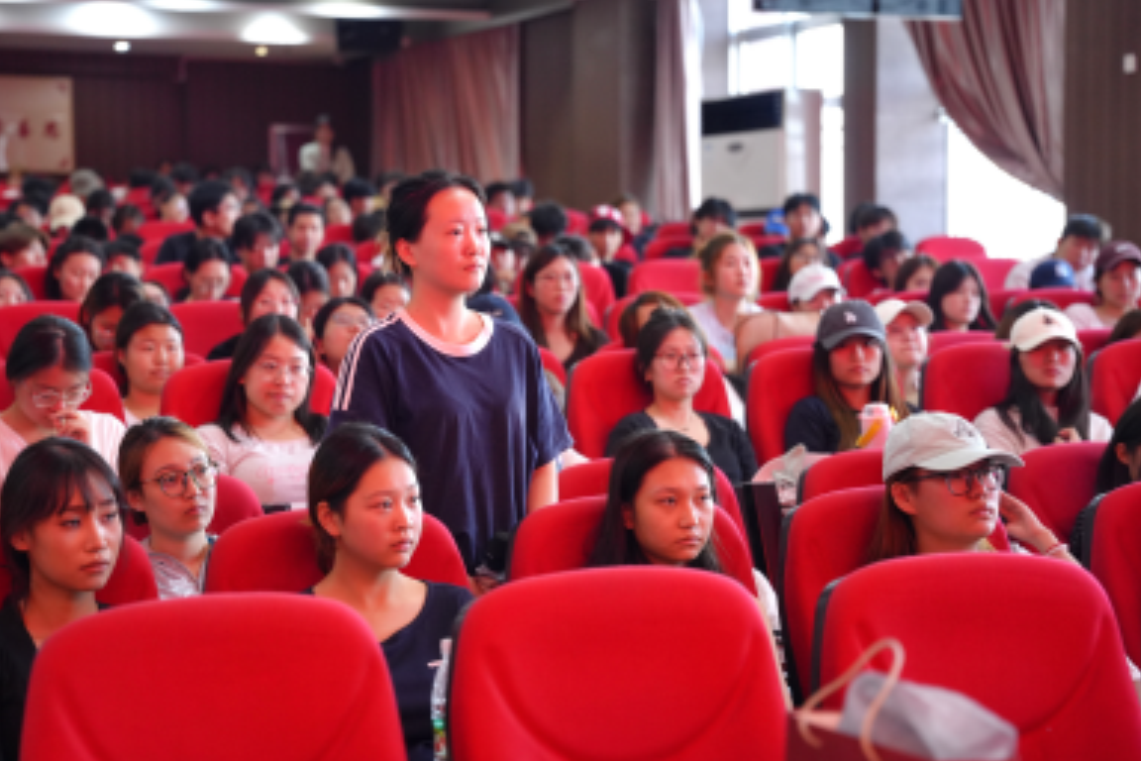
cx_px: 493
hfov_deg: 24.7
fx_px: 2599
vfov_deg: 16.7
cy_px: 360
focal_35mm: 82
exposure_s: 1/250
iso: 2500
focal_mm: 70
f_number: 2.8
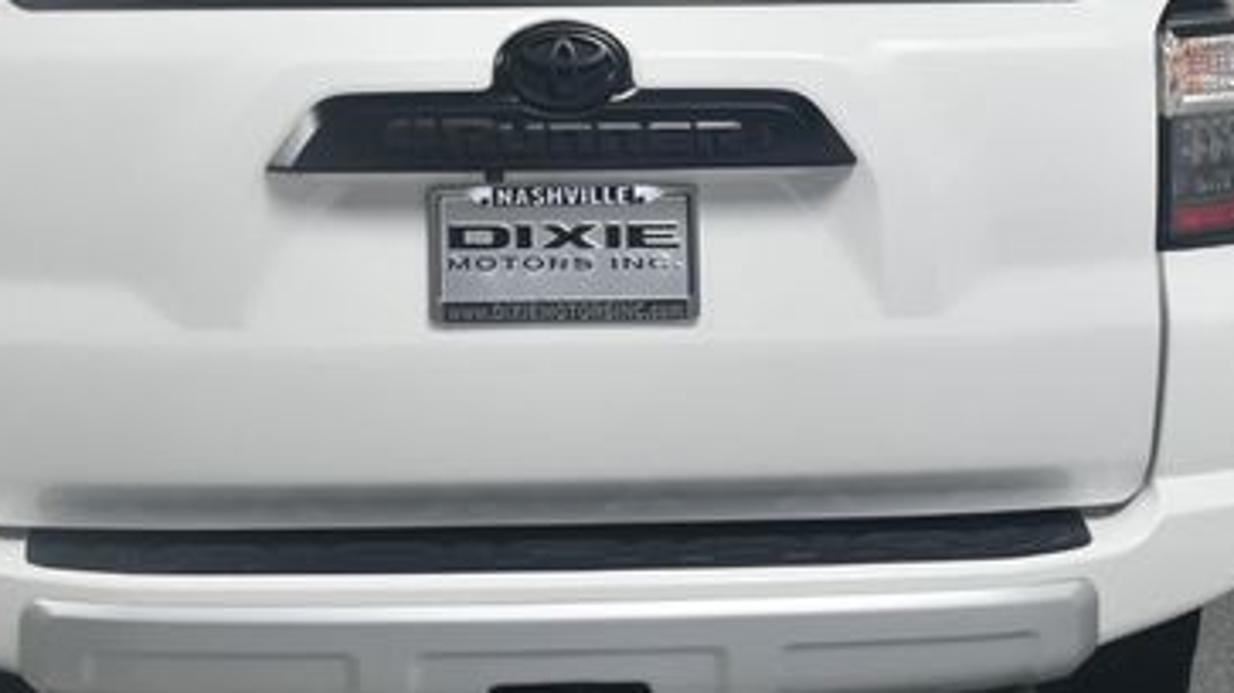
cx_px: 551
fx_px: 2715
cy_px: 200
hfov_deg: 25.6
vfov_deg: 14.5
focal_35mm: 83
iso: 100
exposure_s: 1/160
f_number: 14
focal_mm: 30
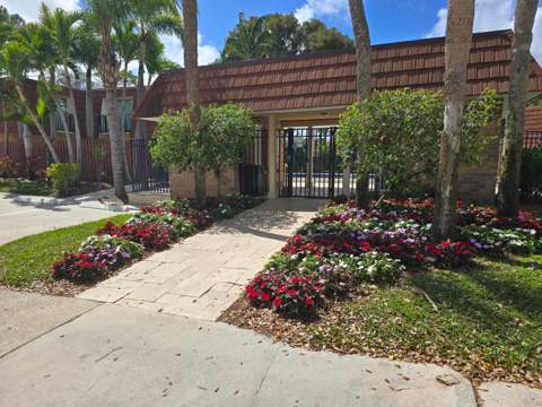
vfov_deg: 58.9
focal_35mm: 23
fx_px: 360
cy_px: 204
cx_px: 271
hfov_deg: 73.9
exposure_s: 1/878
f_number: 1.7
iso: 12
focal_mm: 6.3
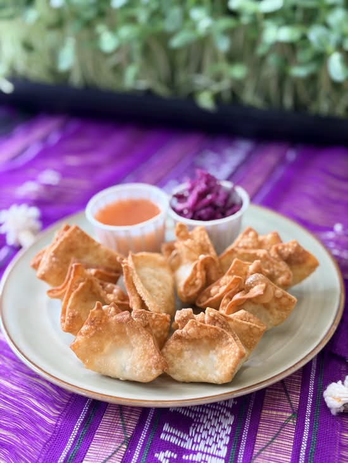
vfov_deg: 36.8
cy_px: 232
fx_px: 697
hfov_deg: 28.0
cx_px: 174
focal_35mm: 52
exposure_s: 1/122
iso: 32
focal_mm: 5.96
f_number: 1.6
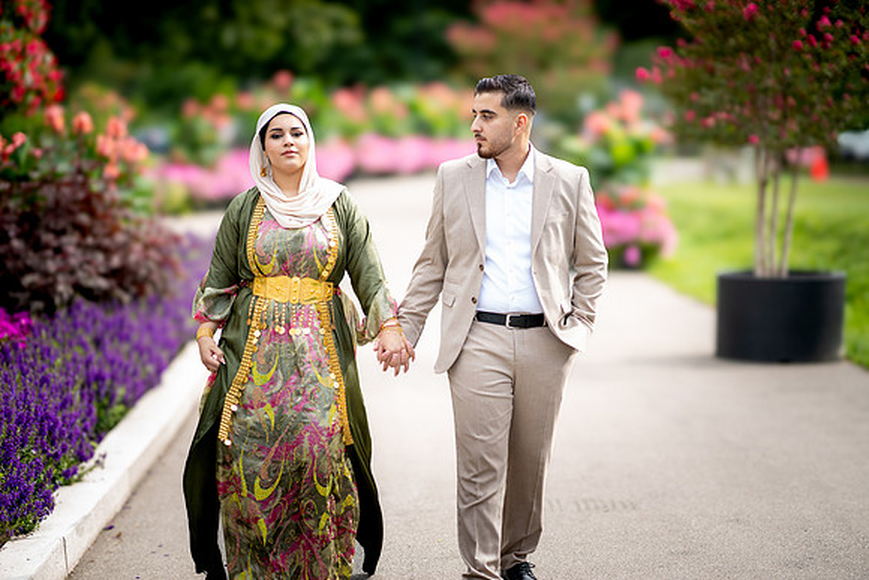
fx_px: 2052
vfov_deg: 16.1
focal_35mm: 85
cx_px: 434
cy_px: 290
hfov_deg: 23.9
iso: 100
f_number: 1.4
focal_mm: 85
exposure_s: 1/2500
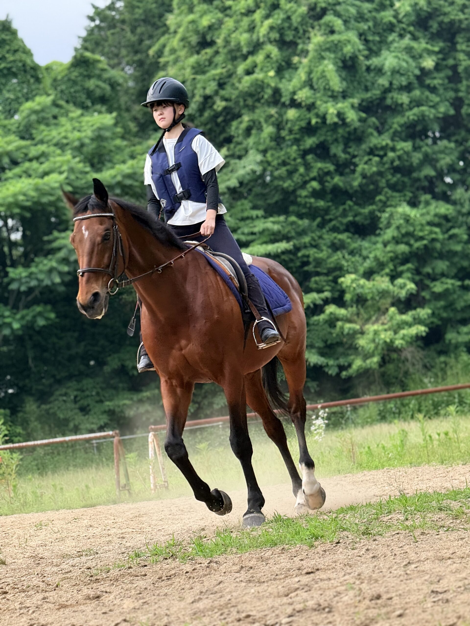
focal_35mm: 120
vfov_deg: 16.4
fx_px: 2172
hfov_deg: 12.3
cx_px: 235
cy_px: 313
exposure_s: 1/217
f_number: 2.8
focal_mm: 15.66
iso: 64
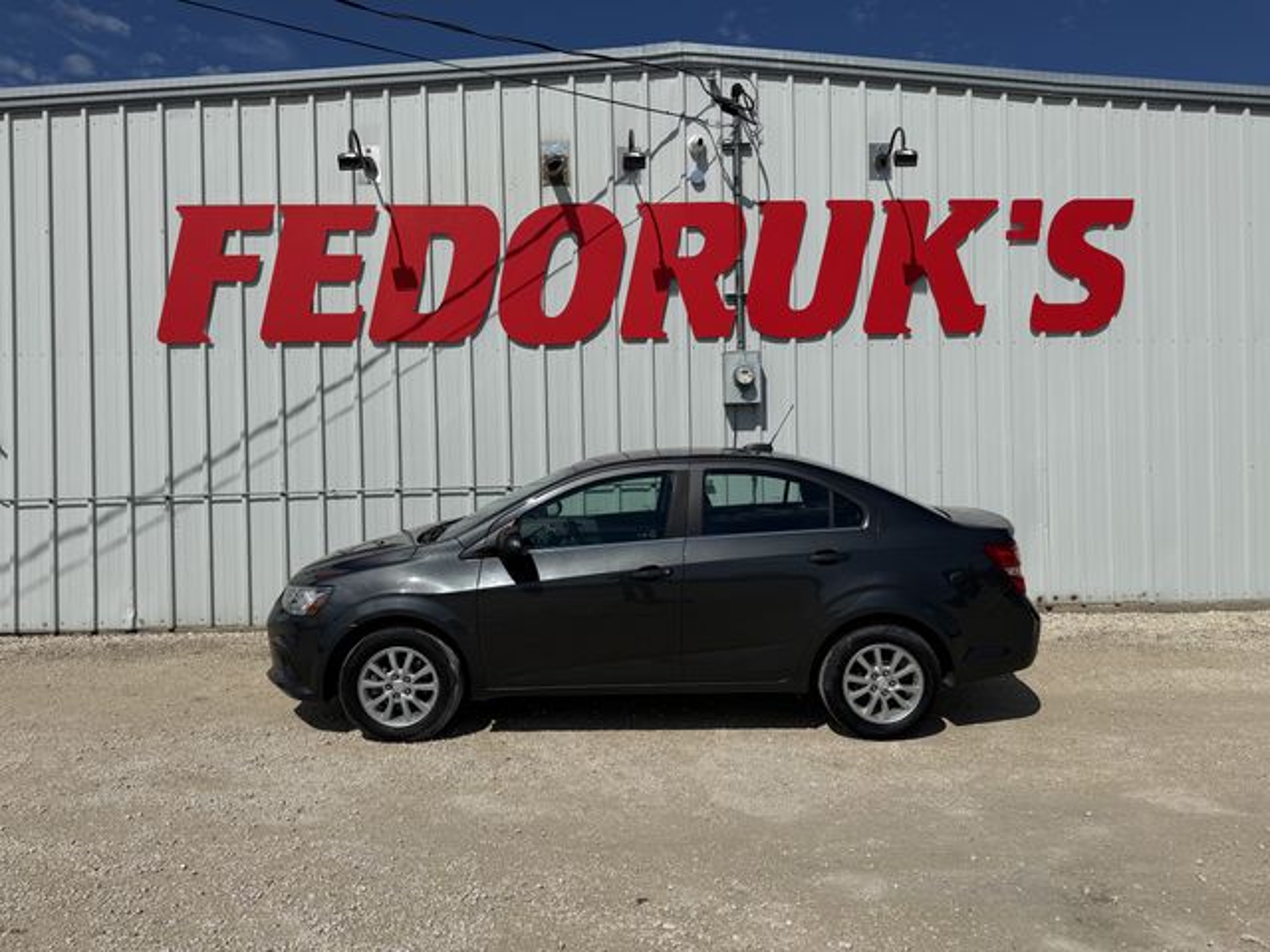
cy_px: 476
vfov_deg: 56.8
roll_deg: +1.0
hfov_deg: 71.6
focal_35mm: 24
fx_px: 881
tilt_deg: +0.1
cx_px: 635
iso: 80
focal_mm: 6.76
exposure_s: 1/14286
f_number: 1.78
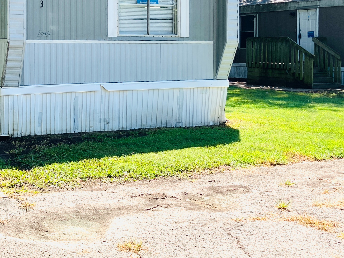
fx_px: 547
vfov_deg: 26.2
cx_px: 47
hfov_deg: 33.4
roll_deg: -1.2
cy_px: 65
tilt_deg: -1.0
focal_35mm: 55
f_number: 1.8
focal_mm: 3.99
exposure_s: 1/838
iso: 32
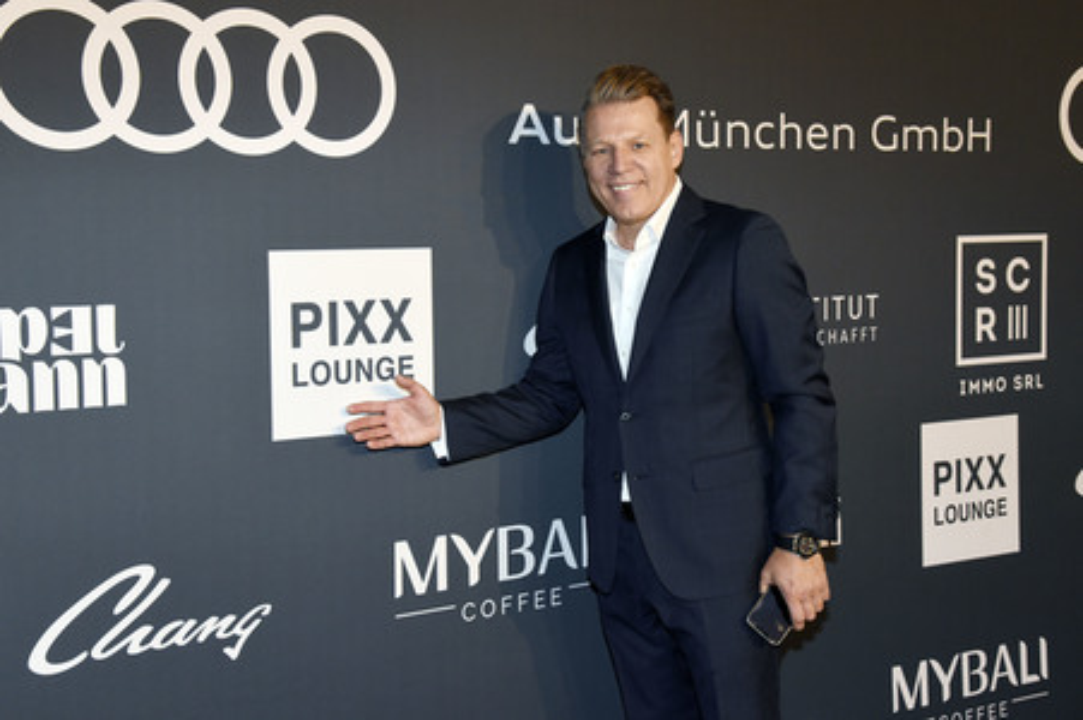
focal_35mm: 46
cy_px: 360
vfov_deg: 29.2
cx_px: 542
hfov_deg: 42.8
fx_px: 1383
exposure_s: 1/125
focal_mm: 46
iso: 2000
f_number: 6.3
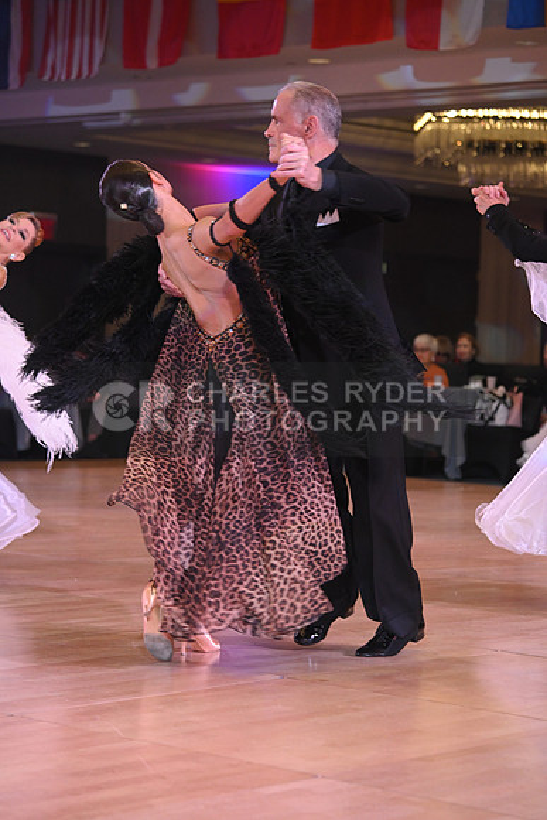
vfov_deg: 21.5
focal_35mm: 95
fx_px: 2164
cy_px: 410
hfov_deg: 14.4
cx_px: 274
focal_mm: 95
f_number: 5
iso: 2500
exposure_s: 1/320
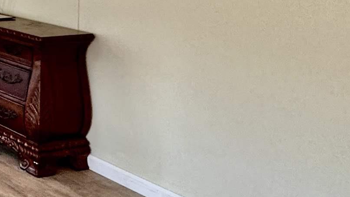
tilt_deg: -1.5
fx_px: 538
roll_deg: +2.4
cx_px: -256
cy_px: -63
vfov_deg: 19.1
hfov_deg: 23.0
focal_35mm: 58
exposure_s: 1/120
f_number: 2.2
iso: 250
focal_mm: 2.22
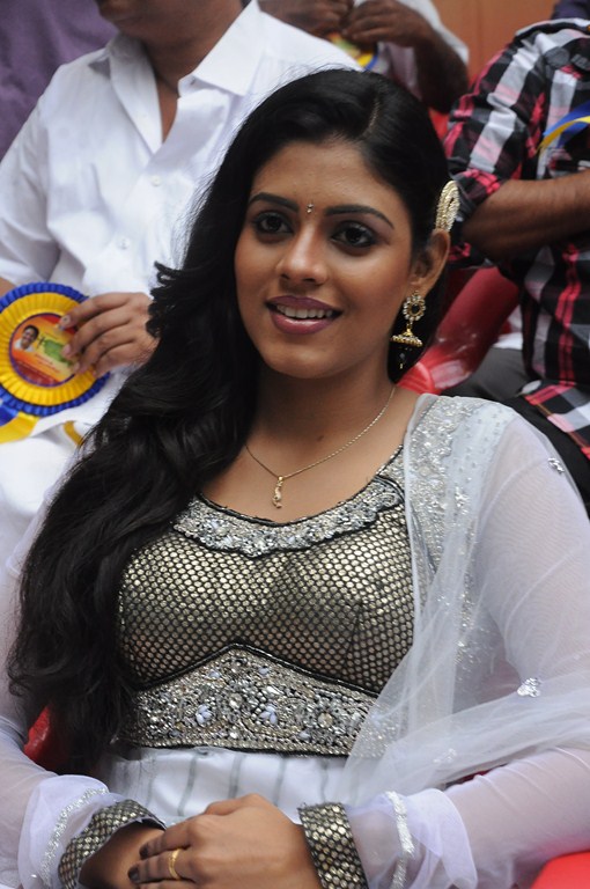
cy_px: 444
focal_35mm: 87
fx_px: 2144
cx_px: 295
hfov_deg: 15.7
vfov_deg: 23.4
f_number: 11
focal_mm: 58
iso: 1250
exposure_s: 1/125
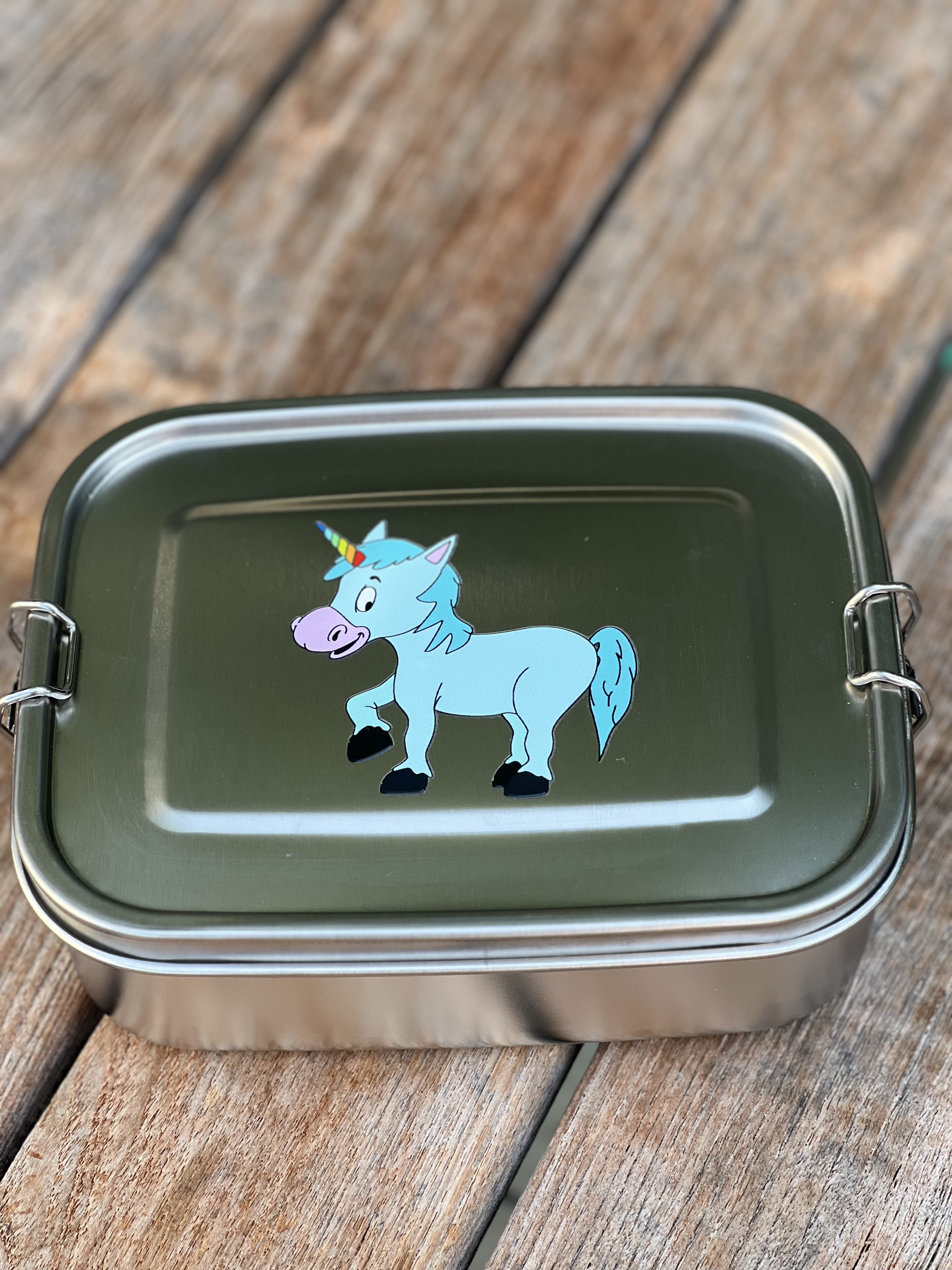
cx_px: 476
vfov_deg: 25.3
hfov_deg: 19.1
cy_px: 635
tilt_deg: -54.5
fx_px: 2824
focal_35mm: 77
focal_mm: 9
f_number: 2.8
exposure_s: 1/121
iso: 64
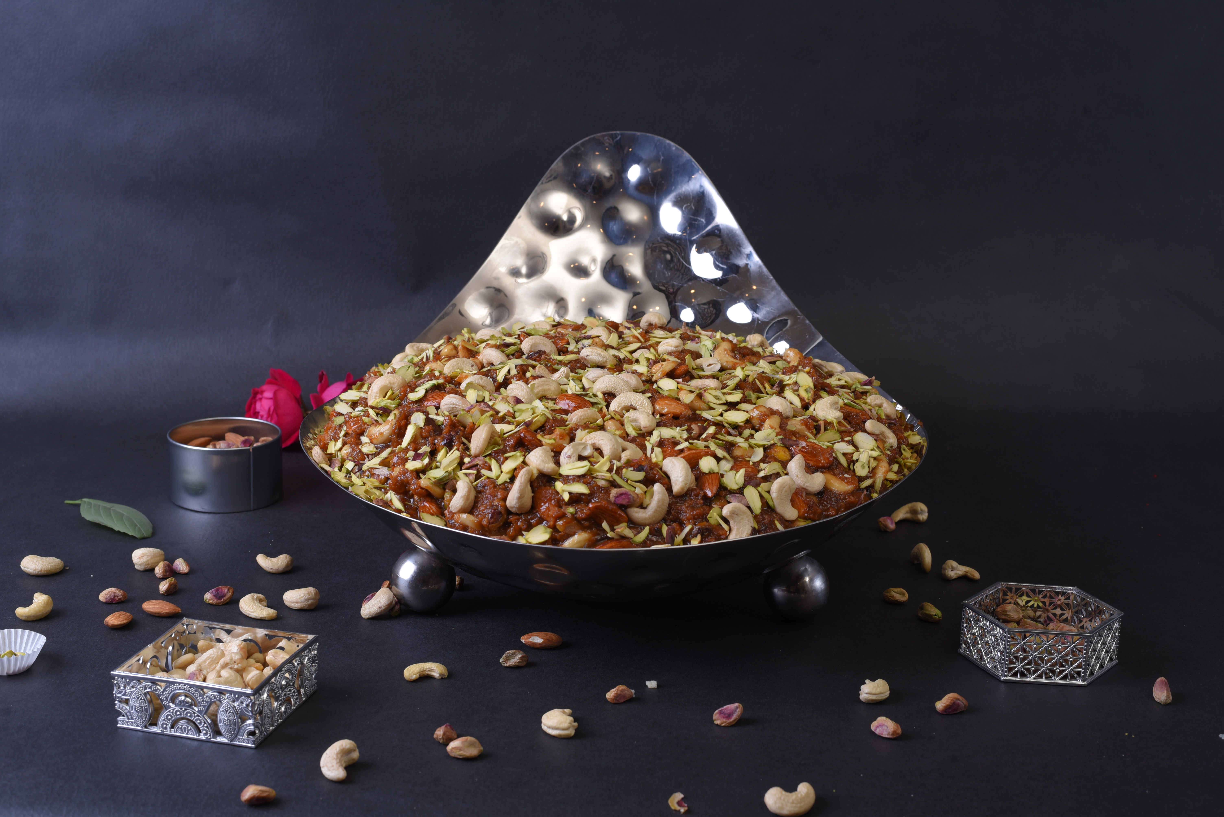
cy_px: 408
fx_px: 1701
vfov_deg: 27.0
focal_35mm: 50
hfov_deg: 39.6
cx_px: 612
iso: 200
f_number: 10
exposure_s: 1/200
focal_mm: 50
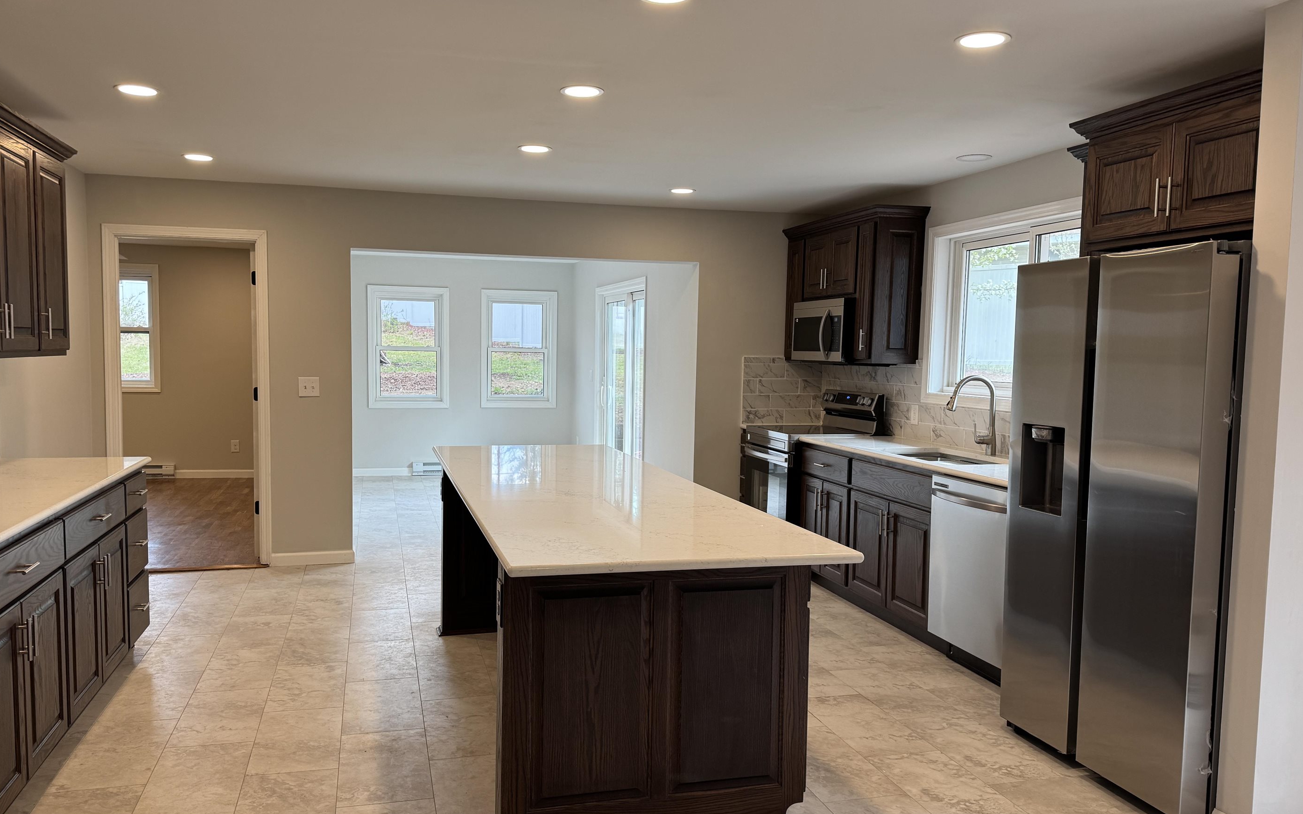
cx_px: 629
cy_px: 432
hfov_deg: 66.5
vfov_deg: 44.5
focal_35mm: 28
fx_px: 994
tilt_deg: -5.0
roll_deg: -0.7
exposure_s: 1/114
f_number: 1.78
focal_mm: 6.76
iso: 80
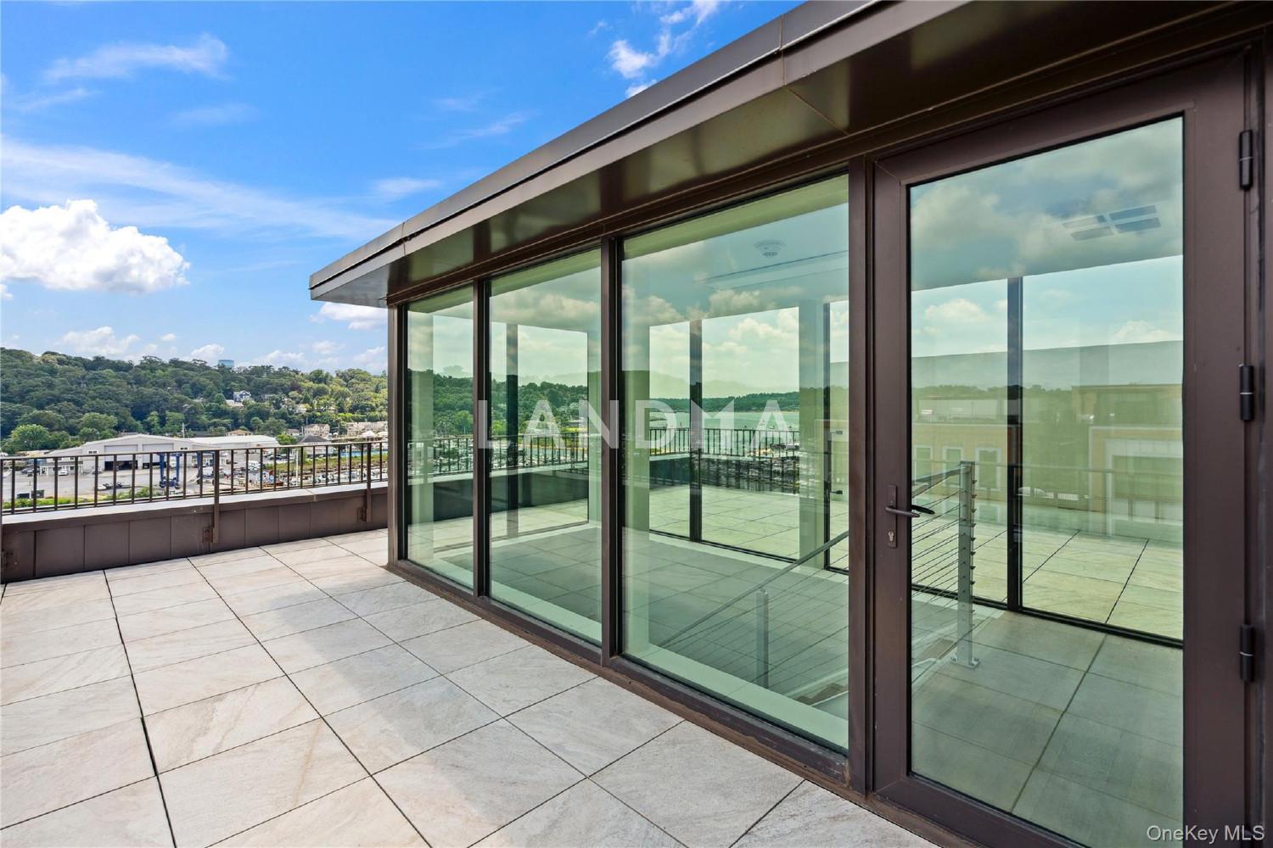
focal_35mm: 16
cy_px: 424
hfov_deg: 96.7
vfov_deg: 73.7
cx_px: 636
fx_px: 566
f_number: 5.6
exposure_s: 1/200
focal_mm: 16
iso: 100
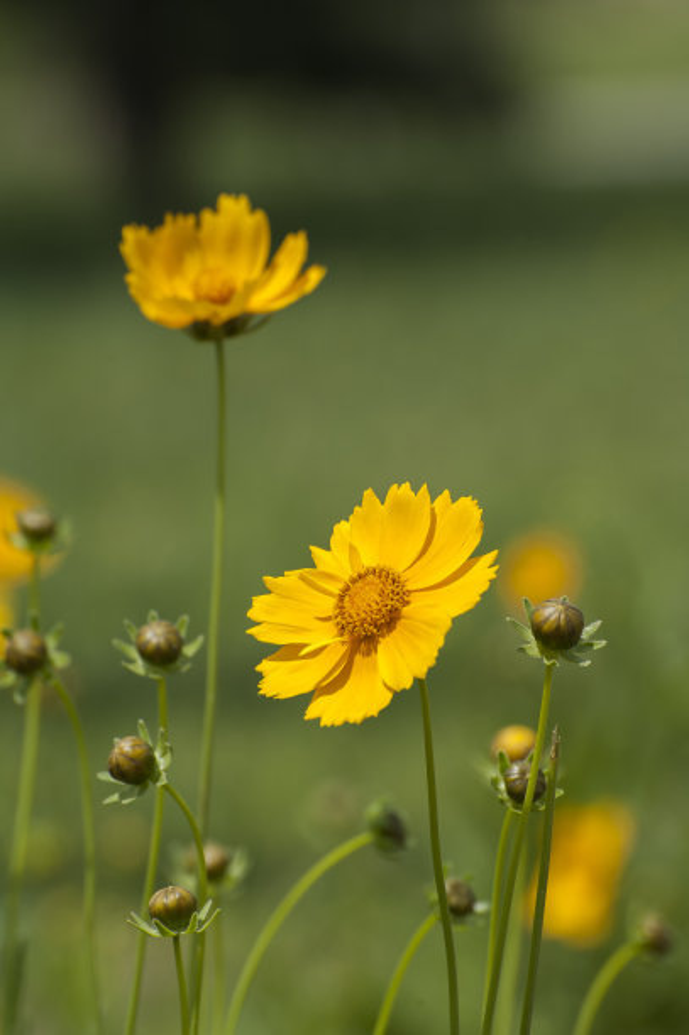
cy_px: 518
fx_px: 6614
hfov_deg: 6.0
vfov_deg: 9.0
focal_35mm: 230
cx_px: 344
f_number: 11
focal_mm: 230
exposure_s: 1/320
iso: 200
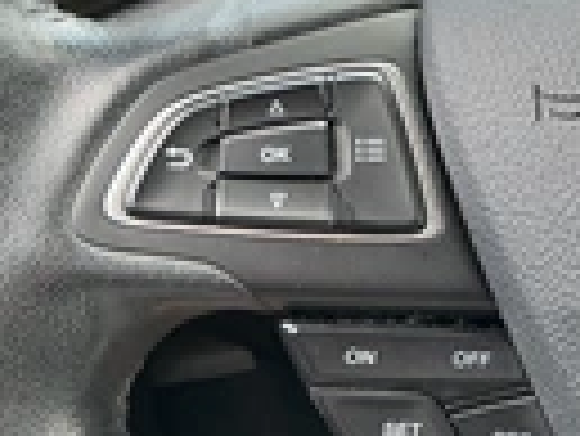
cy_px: 153
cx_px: 827
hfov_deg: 19.9
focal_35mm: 87
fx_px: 1459
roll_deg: -1.2
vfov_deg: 17.0
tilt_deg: -31.2
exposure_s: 1/122
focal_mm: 3
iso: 32
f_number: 1.8
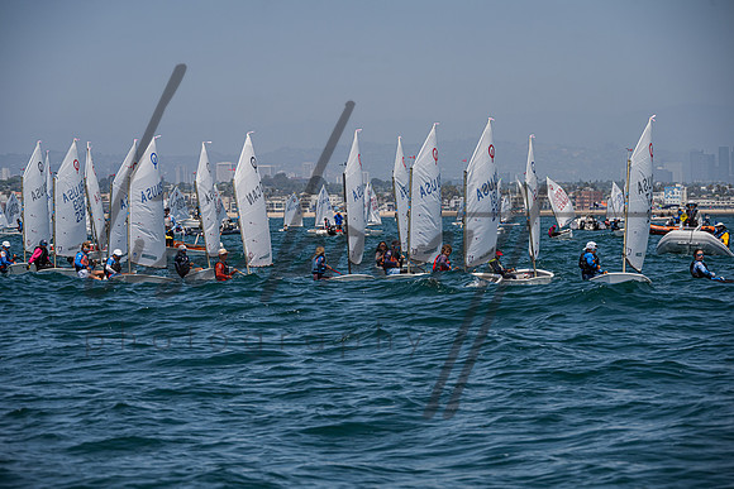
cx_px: 361
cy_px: 245
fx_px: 2942
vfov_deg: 9.5
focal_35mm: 144
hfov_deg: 14.2
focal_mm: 140
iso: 250
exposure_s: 1/1250
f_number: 7.1
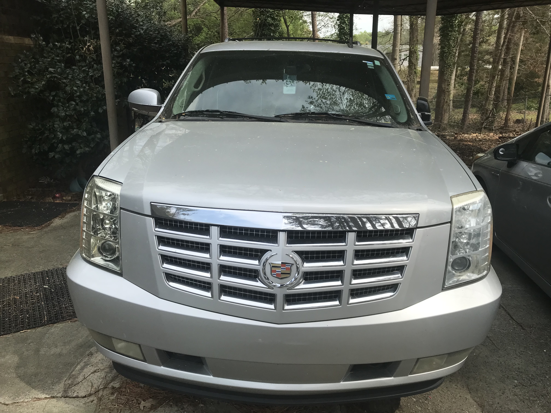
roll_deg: -0.2
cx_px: 276
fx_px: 446
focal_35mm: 28
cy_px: 206
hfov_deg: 63.4
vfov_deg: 49.7
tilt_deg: -15.3
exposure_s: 1/1153
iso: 20
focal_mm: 3.99
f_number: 1.8
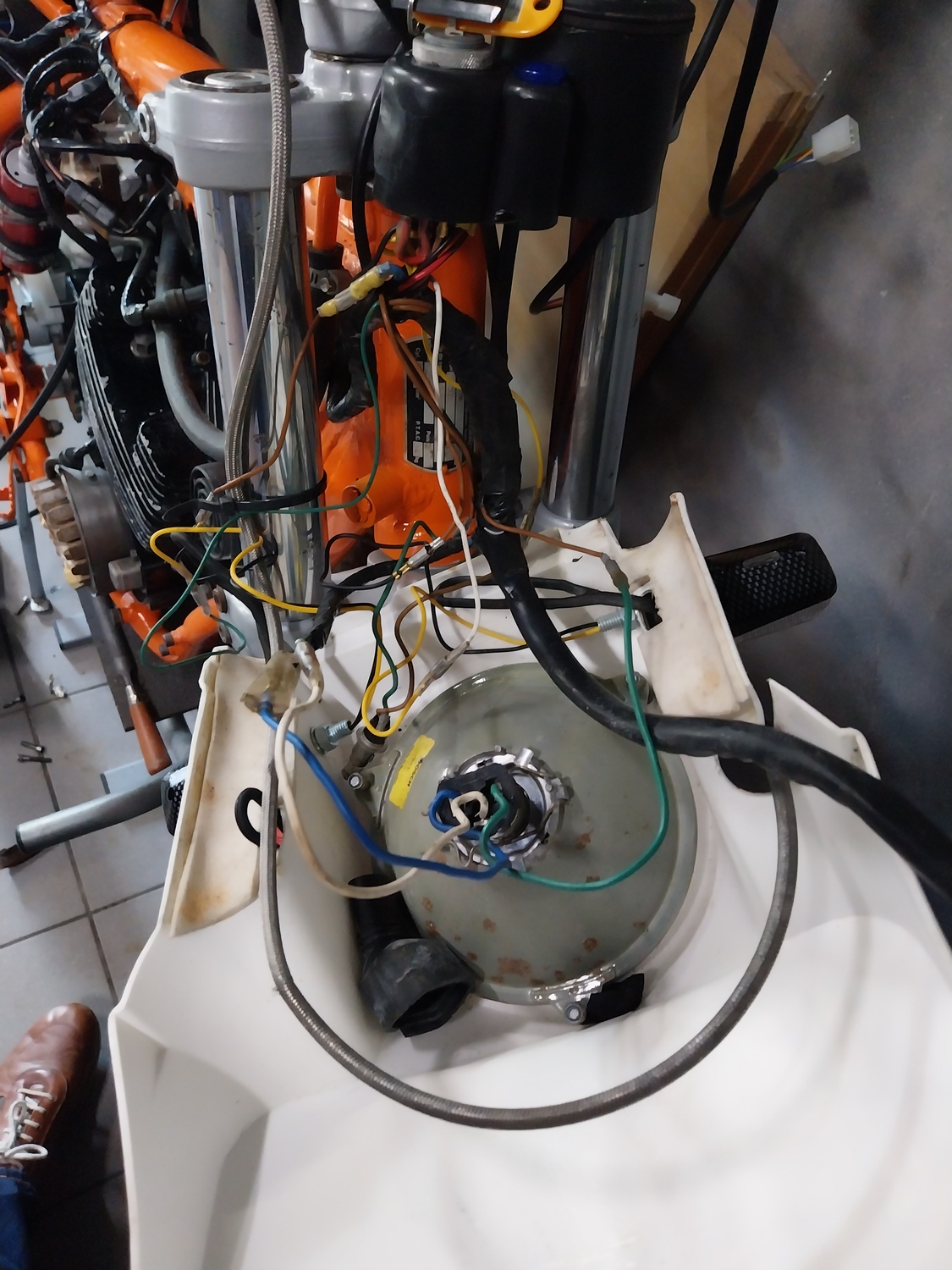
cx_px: 476
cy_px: 635
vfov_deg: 67.3
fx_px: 953
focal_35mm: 26
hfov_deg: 53.1
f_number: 1.8
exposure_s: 1/25
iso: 320
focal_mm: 4
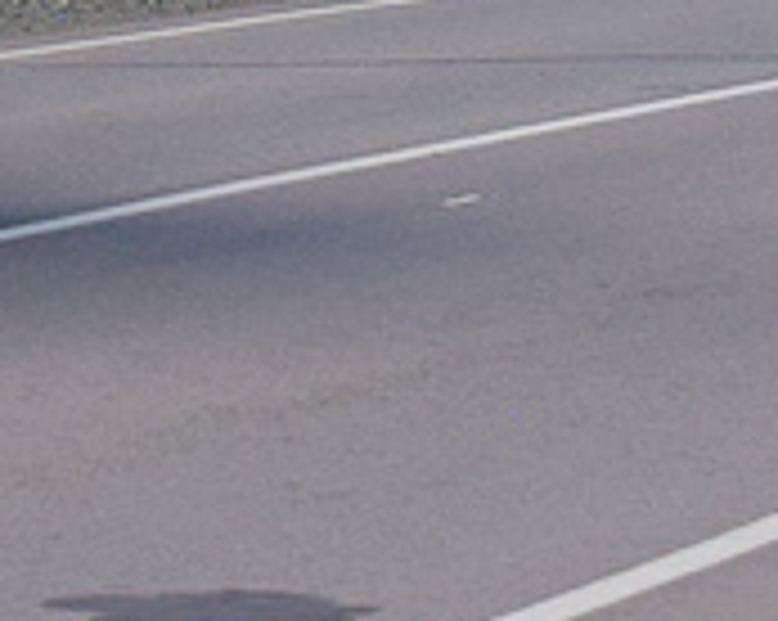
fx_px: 8556
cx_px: -1115
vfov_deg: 4.1
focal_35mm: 372
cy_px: -968
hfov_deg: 5.1
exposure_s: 1/800
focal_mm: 38
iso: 400
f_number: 6.3
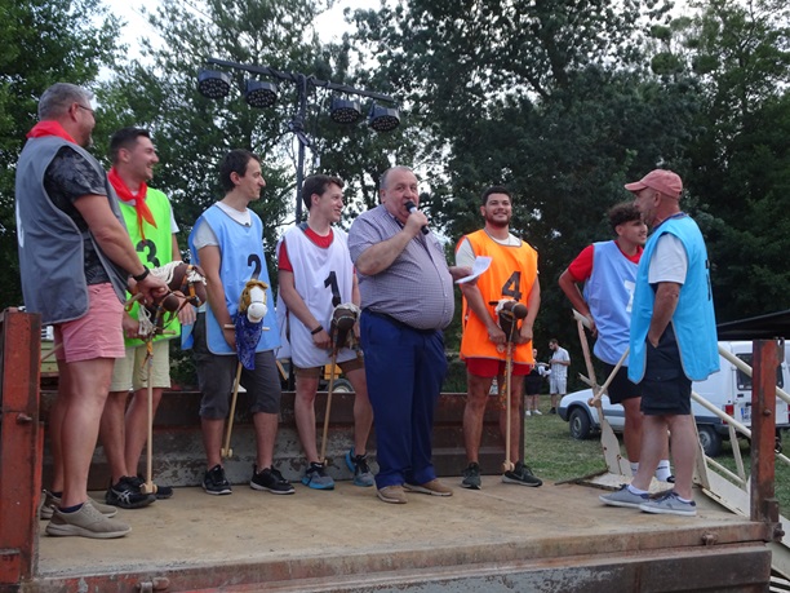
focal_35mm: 40
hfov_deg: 46.8
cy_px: 296
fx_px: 913
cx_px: 395
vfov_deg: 36.0
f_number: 4
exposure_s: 1/40
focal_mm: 6.8
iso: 125
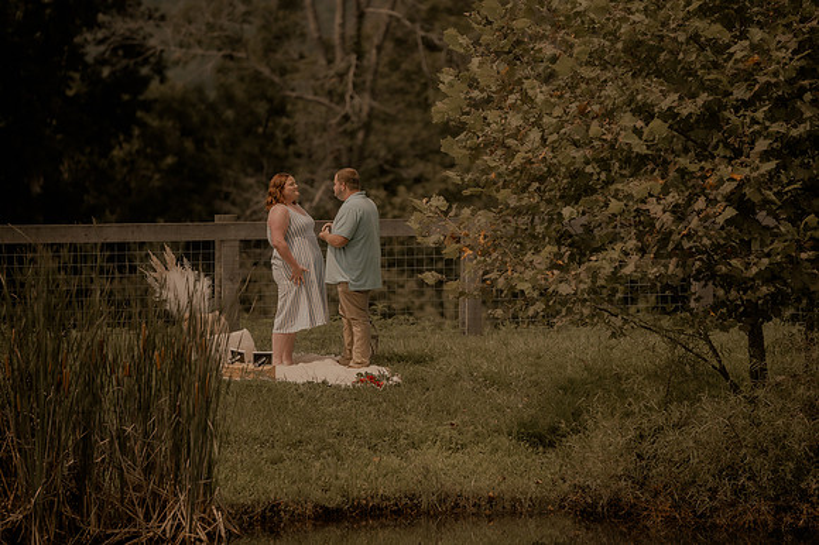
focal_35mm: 214
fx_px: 4861
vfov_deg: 6.4
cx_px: 434
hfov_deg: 9.6
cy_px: 258
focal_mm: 200
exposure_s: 1/1600
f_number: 2.8
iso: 125
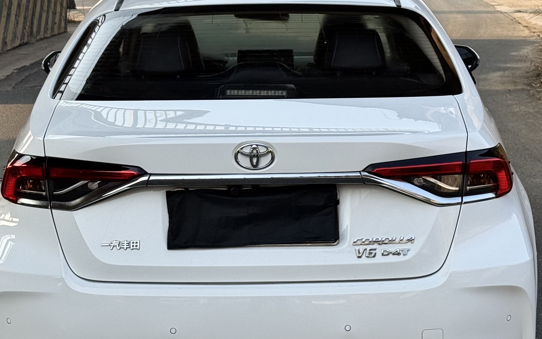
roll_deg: +1.8
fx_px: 1389
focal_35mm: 94
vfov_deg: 13.9
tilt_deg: -6.5
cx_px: 260
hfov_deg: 22.1
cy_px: 109
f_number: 1.78
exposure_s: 1/1608
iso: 64
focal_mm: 6.76
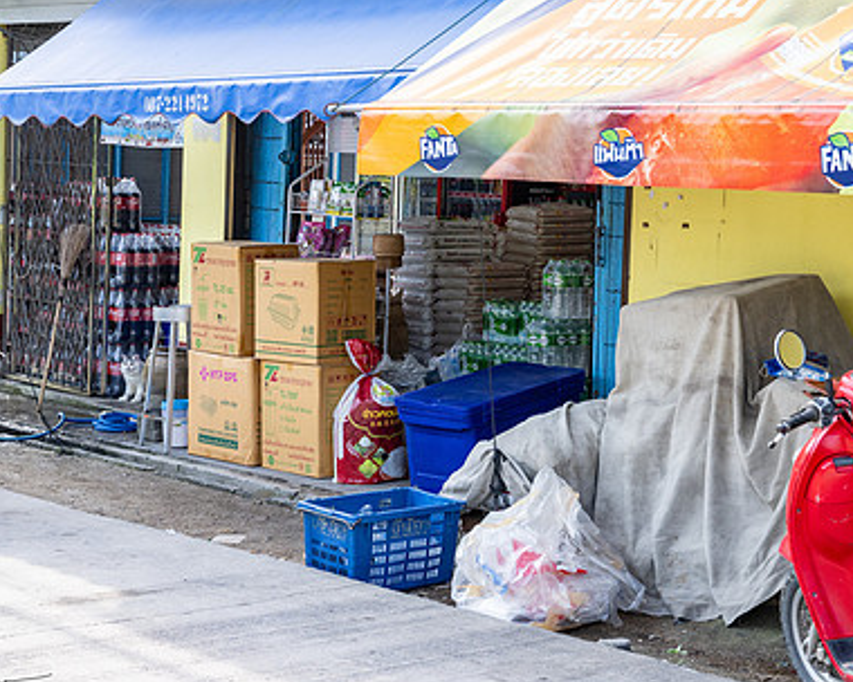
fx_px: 1843
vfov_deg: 21.0
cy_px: 282
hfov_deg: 25.9
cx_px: 593
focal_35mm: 73
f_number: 5.6
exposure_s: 1/400
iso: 560
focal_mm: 51
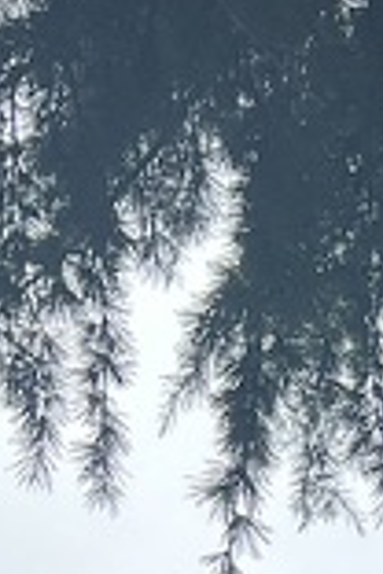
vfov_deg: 9.0
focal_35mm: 178
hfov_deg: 7.1
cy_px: 1803
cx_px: 1027
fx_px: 2840
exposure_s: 1/1280
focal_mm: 5.7
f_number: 1.5
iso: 50
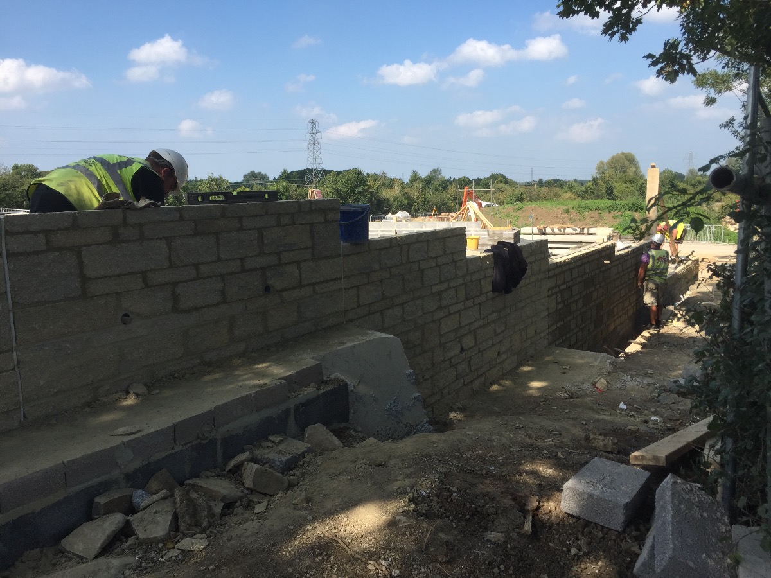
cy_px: 289
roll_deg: +1.0
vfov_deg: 48.2
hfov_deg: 61.7
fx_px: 646
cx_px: 386
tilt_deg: -9.5
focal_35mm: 29
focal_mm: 4.15
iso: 32
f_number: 2.2
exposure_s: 1/1236
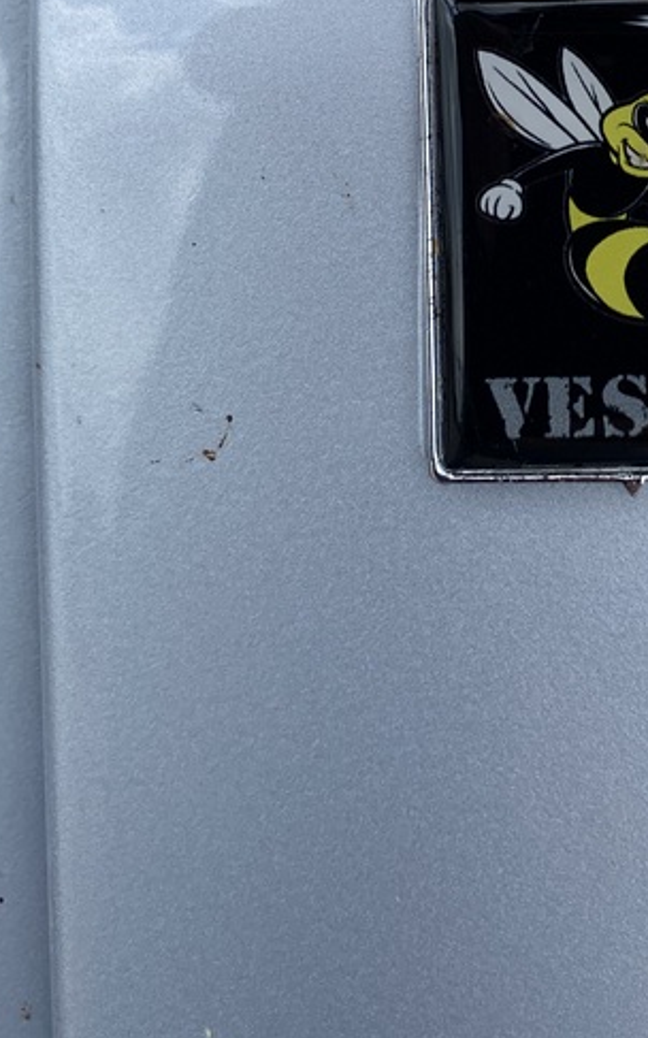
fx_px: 1640
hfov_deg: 21.7
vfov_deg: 33.3
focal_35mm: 58
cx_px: 616
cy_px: 102
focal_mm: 4.25
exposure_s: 1/1996
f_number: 1.8
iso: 32
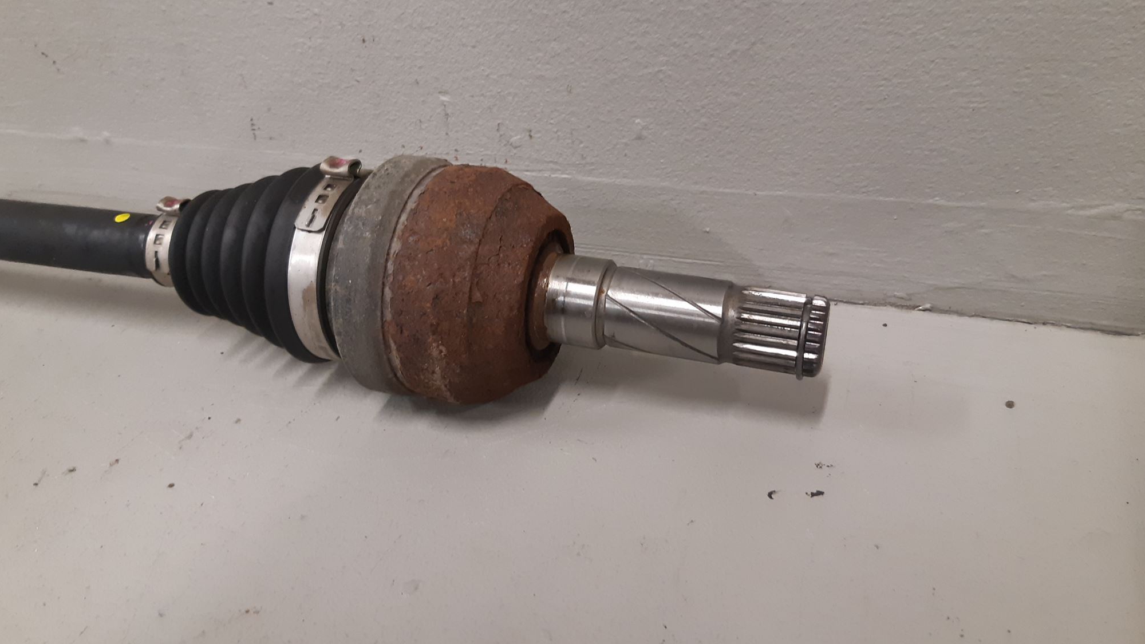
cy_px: 291
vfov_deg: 40.1
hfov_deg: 66.1
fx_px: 880
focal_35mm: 29
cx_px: 567
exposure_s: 1/50
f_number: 1.7
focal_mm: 3.93
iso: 200
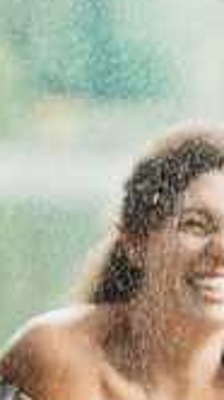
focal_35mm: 384
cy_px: 45
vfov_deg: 5.6
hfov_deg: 3.1
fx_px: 4067
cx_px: 633
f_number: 2.8
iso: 1600
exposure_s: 1/200
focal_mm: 105
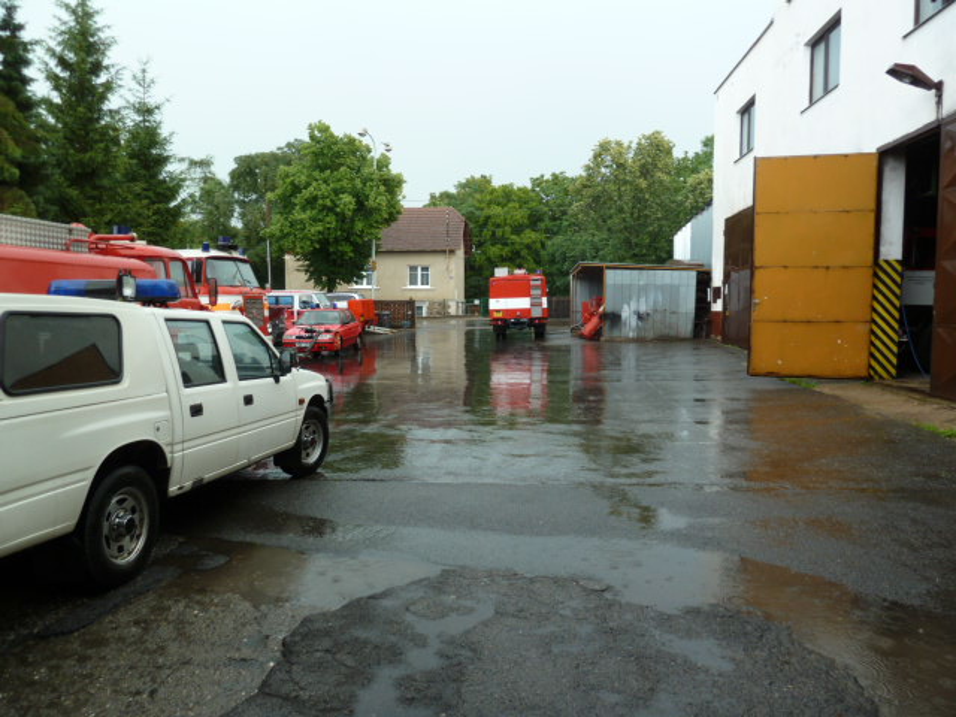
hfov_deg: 69.4
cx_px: 478
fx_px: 690
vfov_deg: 54.9
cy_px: 358
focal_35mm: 25
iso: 80
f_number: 3.3
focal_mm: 4.1
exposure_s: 1/60
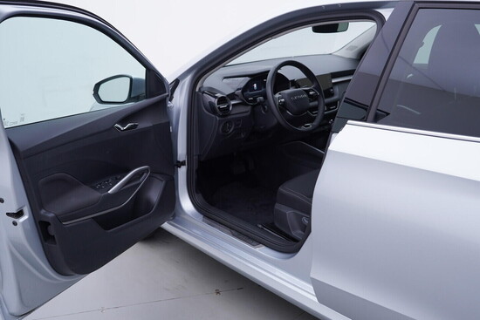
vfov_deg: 36.9
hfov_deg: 53.1
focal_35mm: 36
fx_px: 480
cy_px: 160
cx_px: 240
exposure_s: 1/60
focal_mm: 24
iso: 125
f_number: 3.5
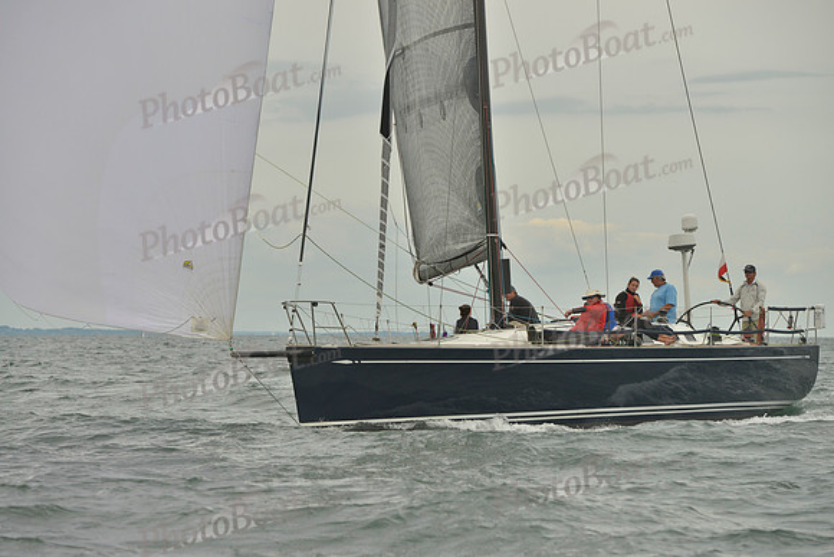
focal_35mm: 155
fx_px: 3592
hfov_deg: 13.2
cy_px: 278
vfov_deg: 8.9
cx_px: 417
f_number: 7.1
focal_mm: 155
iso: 400
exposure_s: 1/1250
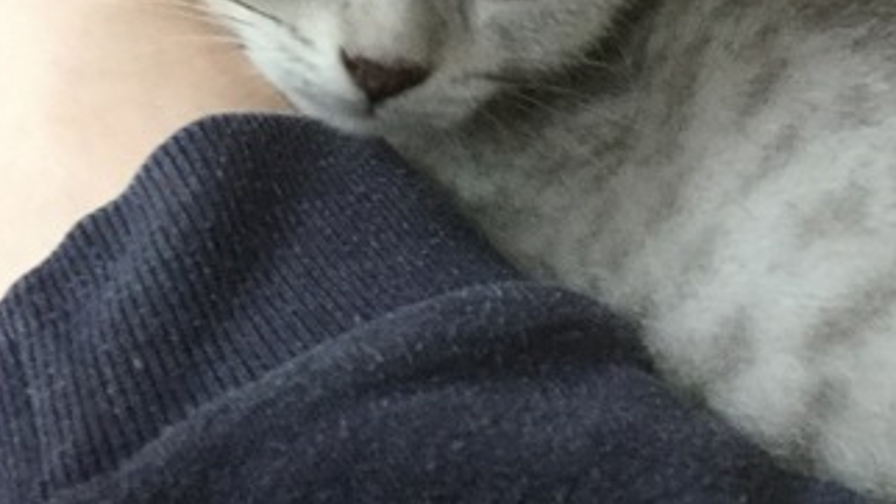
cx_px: 498
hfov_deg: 33.3
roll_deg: +0.2
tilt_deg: -18.5
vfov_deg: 18.6
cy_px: 8
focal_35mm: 63
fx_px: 1497
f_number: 2.4
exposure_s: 1/25
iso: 200
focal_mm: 3.3
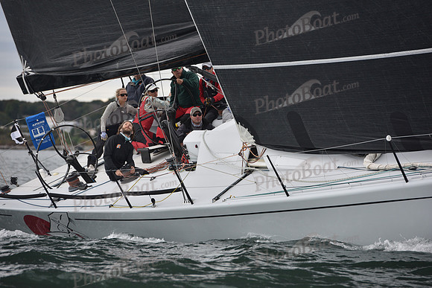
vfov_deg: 6.9
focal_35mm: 200
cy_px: 144
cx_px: 216
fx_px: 2400
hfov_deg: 10.3
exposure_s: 1/1000
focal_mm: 200
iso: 400
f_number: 5
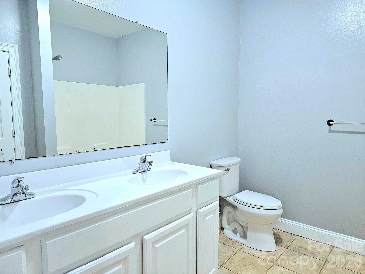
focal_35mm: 23
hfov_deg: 73.9
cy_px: 137
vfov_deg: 58.9
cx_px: 182
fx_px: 243
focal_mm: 6.3
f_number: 1.7
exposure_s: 1/120
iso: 250
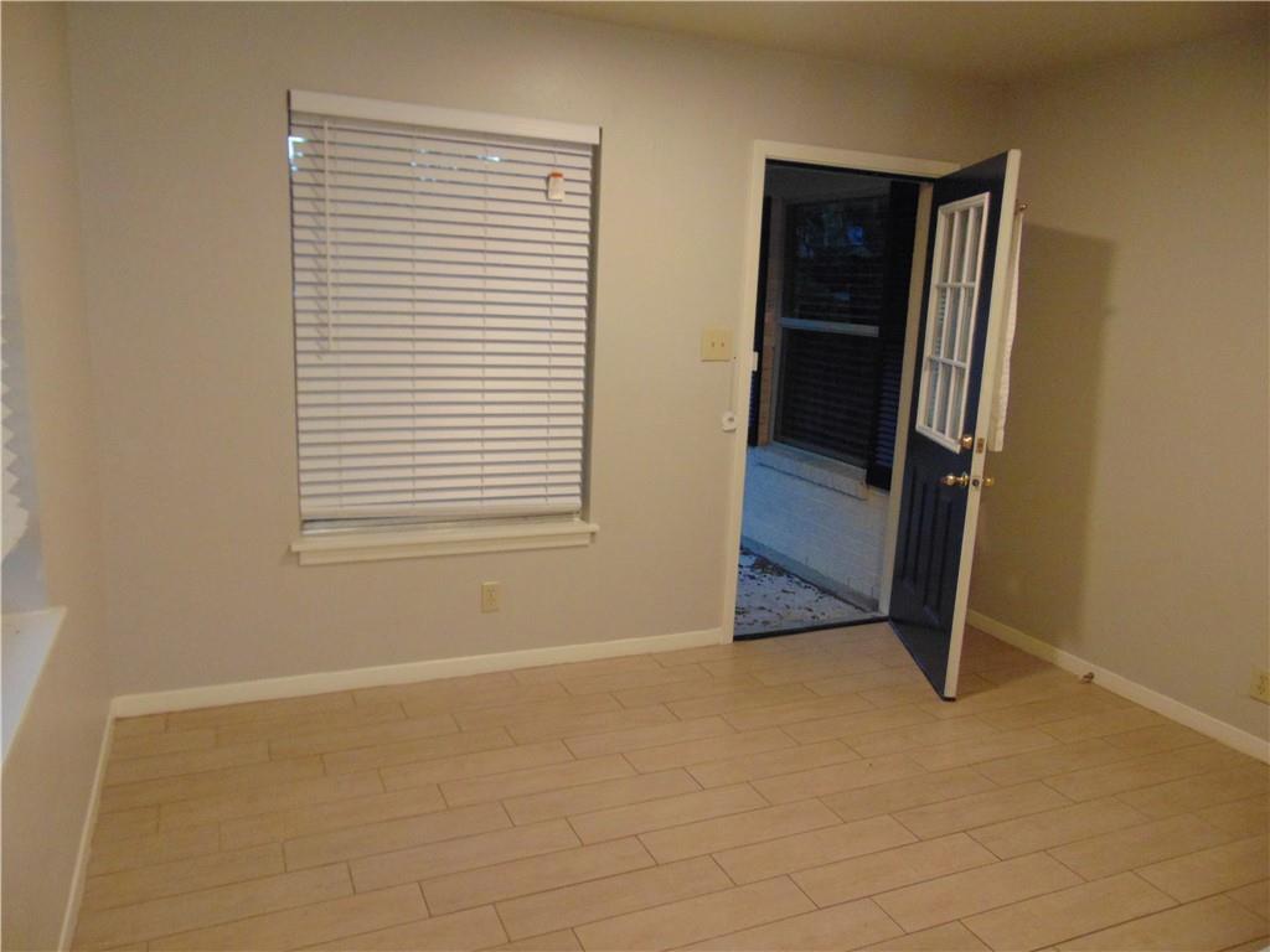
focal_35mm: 25
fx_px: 917
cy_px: 476
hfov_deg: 69.4
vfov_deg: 54.9
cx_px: 635
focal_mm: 4.5
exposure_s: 1/30
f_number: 3
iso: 400
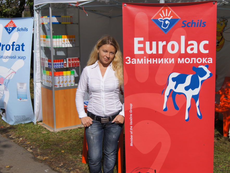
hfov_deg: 38.2
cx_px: 125
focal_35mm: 50
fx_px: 332
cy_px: 88
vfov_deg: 29.1
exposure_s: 1/1250
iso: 100
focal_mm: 30
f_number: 5.6
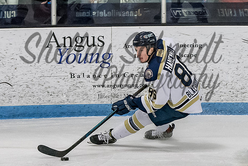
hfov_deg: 5.6
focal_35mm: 371
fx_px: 2554
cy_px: 70
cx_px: 161
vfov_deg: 3.7
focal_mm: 95
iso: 3200
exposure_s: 1/800
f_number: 4
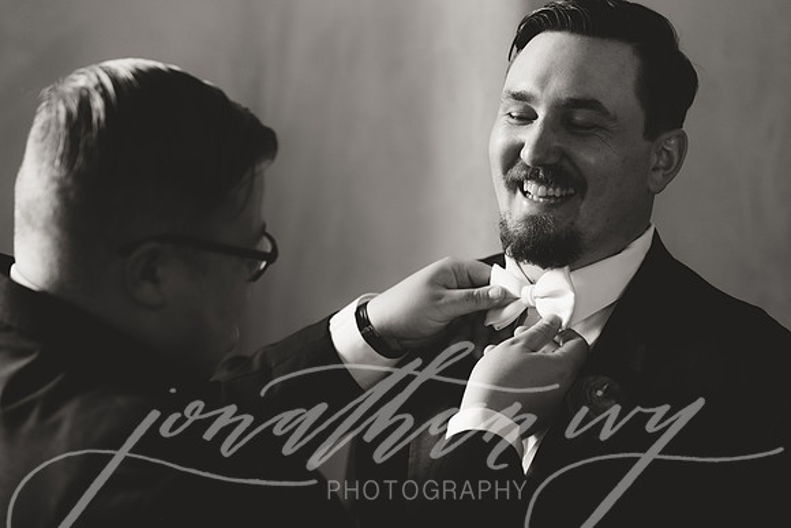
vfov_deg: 16.1
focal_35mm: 85
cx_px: 396
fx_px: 1868
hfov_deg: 23.9
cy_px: 264
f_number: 2.2
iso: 800
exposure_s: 1/125
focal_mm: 85
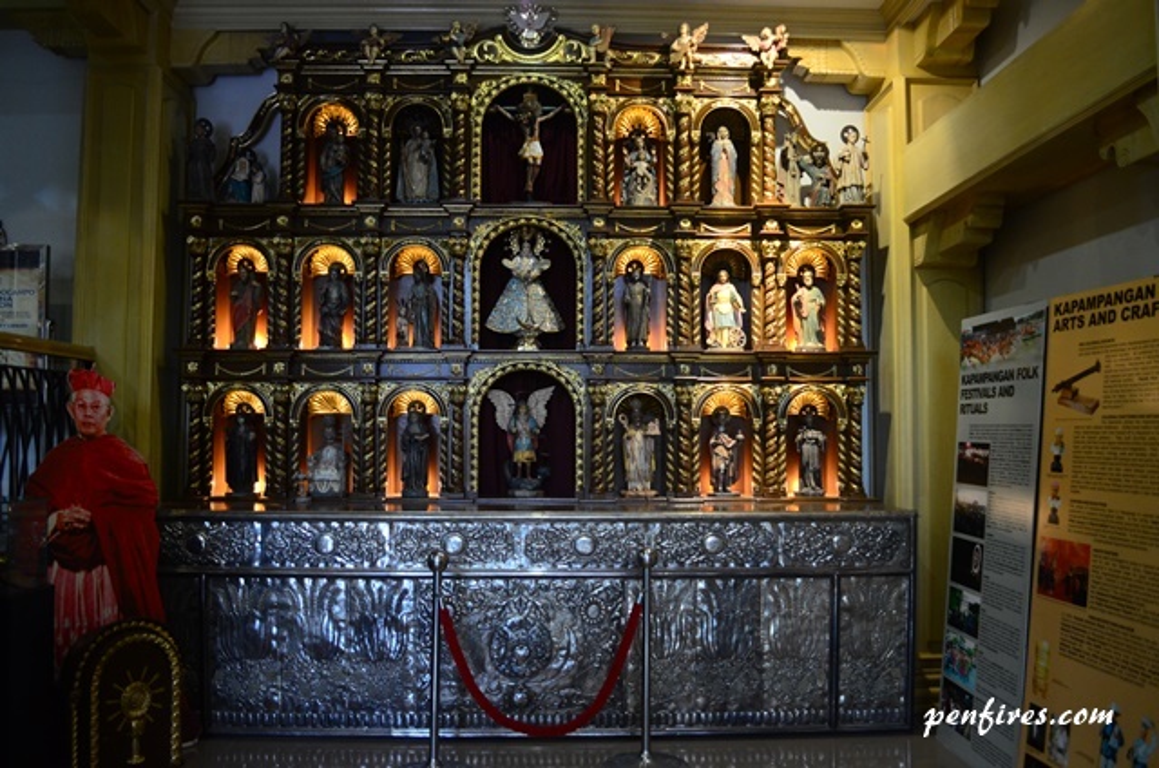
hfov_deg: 62.0
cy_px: 384
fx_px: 964
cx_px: 580
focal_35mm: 30
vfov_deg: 43.4
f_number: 3.8
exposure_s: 1/15
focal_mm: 20
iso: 1250
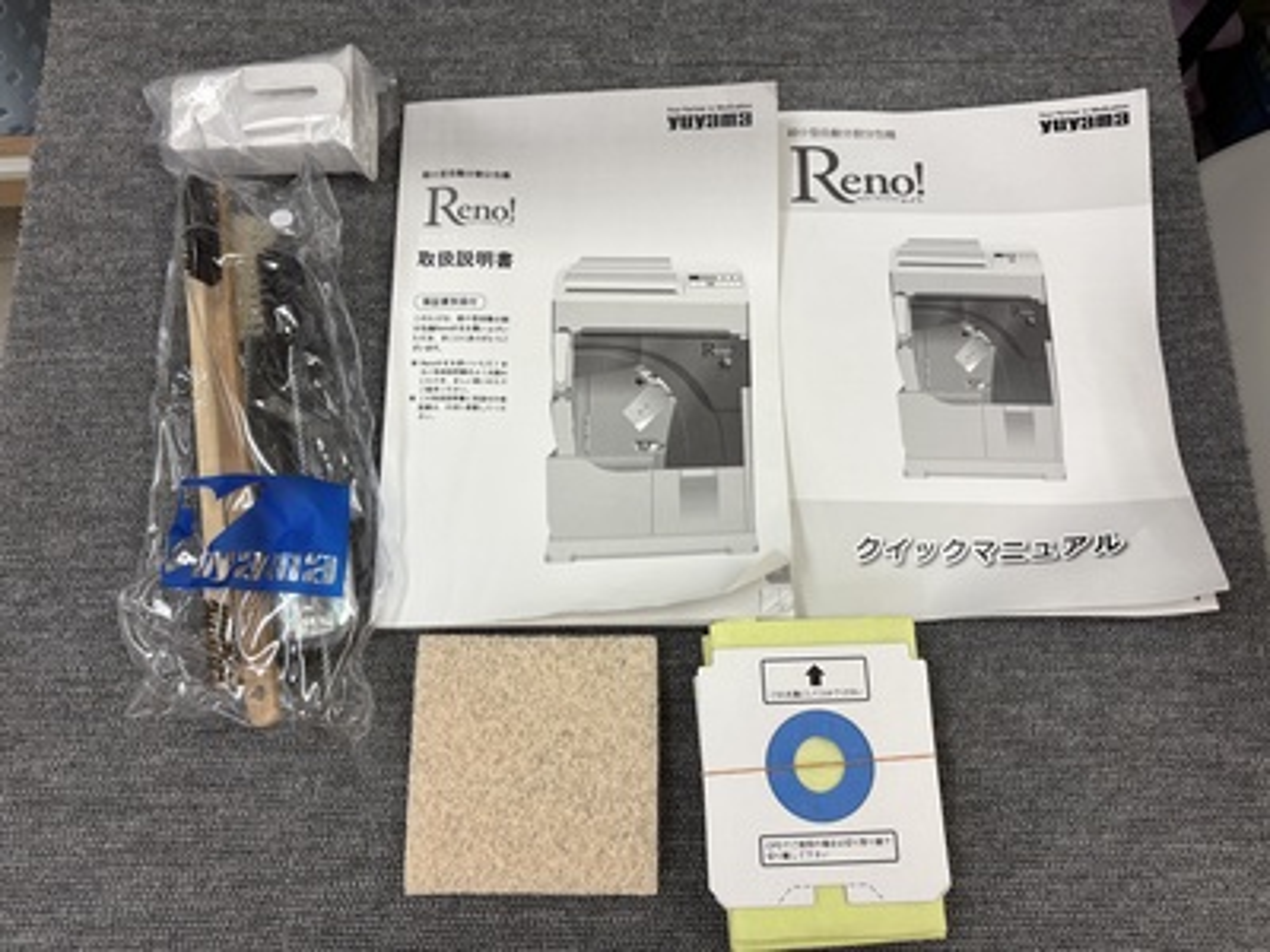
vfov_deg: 53.1
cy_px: 476
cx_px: 635
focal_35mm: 26
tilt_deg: -76.5
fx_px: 954
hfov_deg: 67.3
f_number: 1.6
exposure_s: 1/144
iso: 32
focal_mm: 5.96
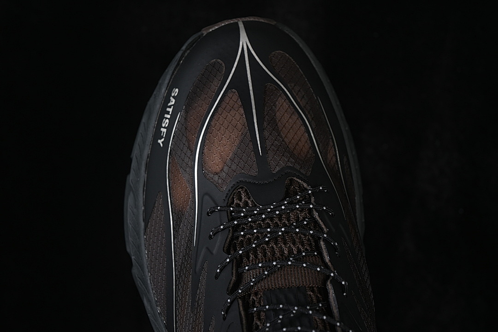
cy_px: 166
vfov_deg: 18.2
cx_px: 249
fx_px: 1037
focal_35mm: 75
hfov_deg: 27.0
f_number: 6.3
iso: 160
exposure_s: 1/60
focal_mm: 50
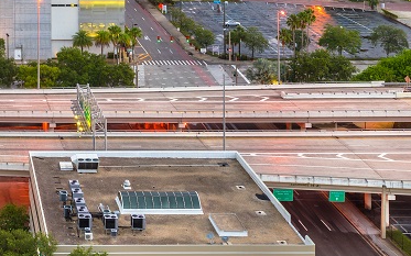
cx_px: -90
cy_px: -92
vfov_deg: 15.9
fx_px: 862
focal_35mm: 77
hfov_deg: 24.2
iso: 64
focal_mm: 22
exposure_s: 30
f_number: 10
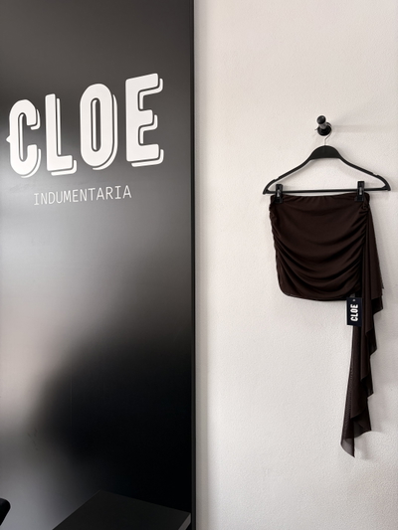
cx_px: 199
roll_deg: +0.2
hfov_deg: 53.1
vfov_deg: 67.3
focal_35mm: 26
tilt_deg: -0.1
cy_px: 265
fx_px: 398
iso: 32
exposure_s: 1/136
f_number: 1.6
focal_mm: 5.96
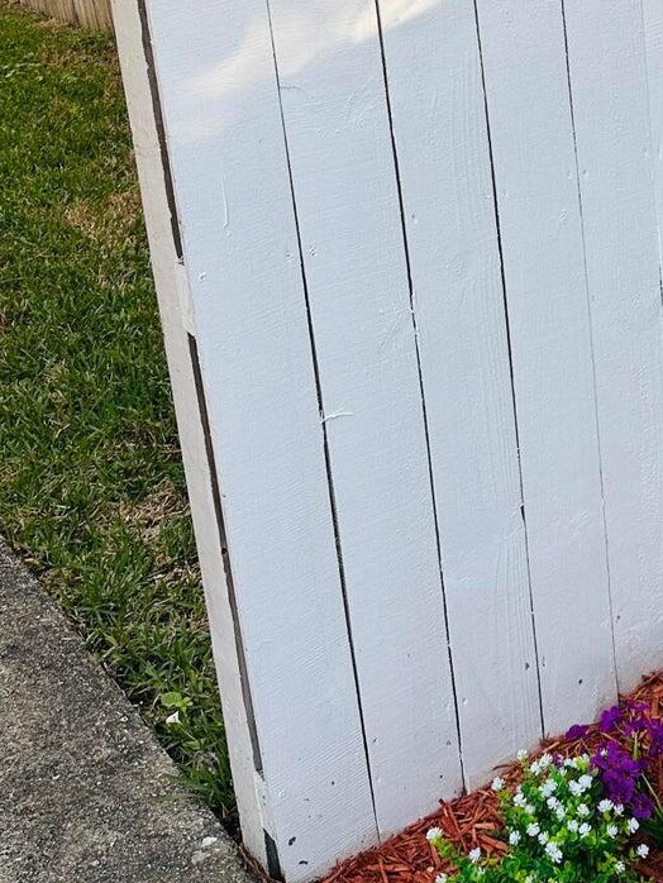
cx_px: 750
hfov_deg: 24.6
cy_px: 129
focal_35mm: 55
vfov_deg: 33.5
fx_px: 1404
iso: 80
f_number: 1.78
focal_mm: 6.86
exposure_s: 1/364
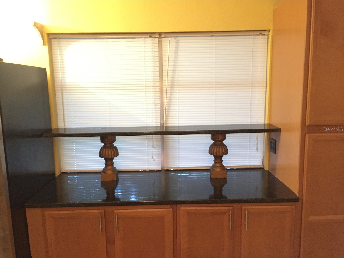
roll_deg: +0.1
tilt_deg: -9.8
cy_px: 129
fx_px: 288
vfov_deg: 48.2
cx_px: 172
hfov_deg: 61.7
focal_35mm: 29
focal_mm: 4.15
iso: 640
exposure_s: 1/15
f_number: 2.2
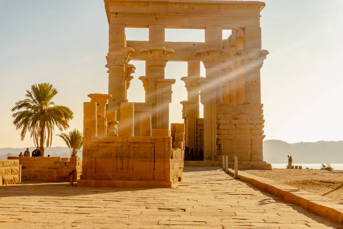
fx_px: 529
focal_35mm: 56
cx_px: 172
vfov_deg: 24.4
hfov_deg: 35.9
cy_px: 114
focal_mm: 37
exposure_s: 1/60
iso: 200
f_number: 25
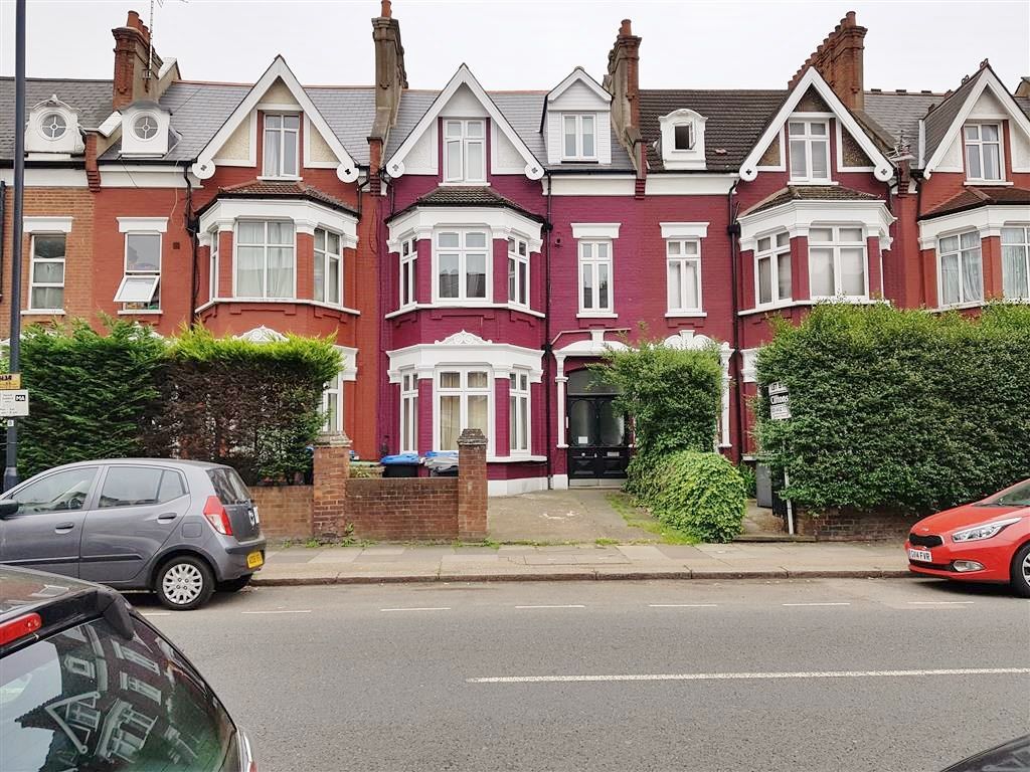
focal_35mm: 26
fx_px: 774
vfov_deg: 53.1
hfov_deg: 67.3
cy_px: 386
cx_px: 515
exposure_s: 1/1176
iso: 50
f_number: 1.7
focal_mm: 4.2
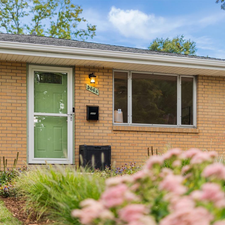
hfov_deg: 26.9
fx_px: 471
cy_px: 112
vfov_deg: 26.9
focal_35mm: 64
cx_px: 124
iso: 100
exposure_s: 1/400
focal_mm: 50
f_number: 1.8
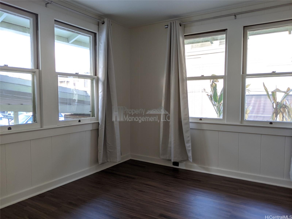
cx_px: 146
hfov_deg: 65.3
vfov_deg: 51.4
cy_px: 110
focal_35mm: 27
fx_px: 228
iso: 58
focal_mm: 4.44
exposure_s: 1/30
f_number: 1.8
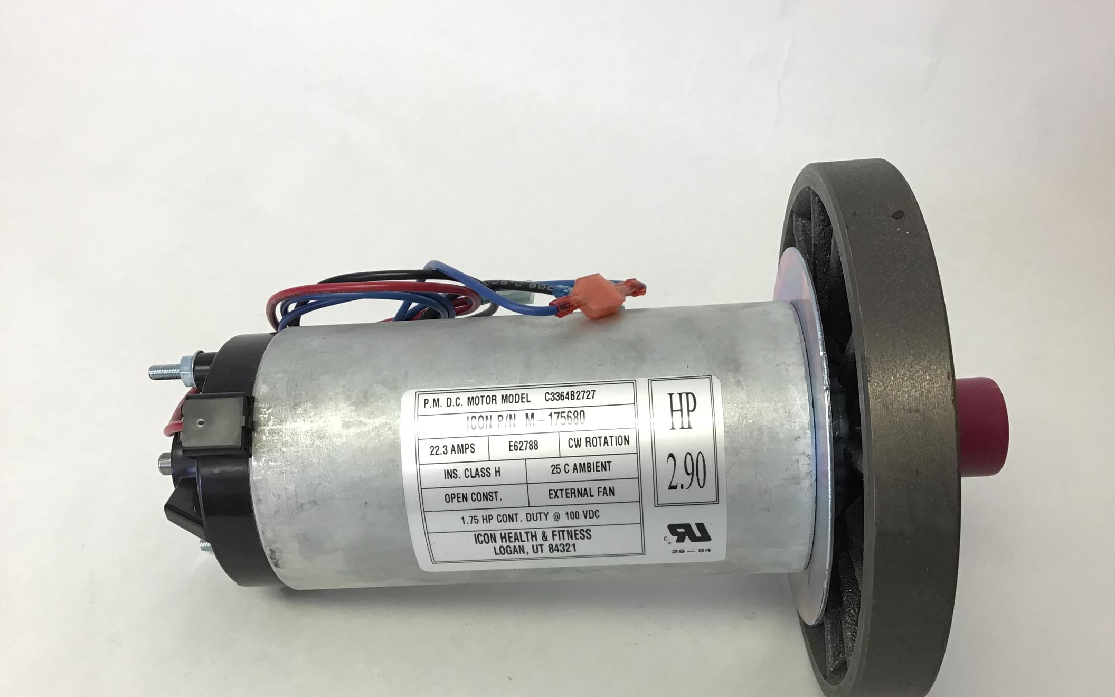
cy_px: 409
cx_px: 558
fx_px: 1003
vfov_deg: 38.2
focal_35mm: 33
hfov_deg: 58.1
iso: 32
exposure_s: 1/33
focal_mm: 3.3
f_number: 2.4
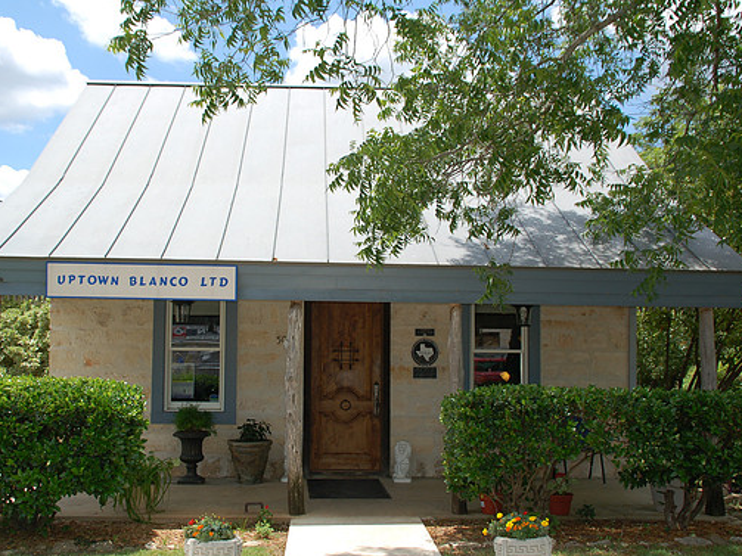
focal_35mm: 42
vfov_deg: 34.7
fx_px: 891
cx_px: 329
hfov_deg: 45.2
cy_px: 282
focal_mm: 25
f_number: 5.6
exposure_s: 1/500
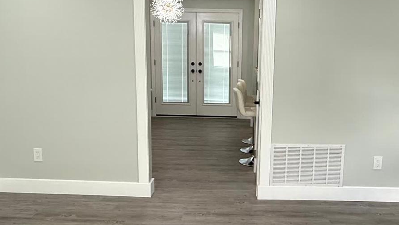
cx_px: 240
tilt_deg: -10.0
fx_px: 370
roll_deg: -0.9
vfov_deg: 33.7
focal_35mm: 35
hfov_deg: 56.2
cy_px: 116
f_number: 2.2
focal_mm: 2.22
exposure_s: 1/120
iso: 125
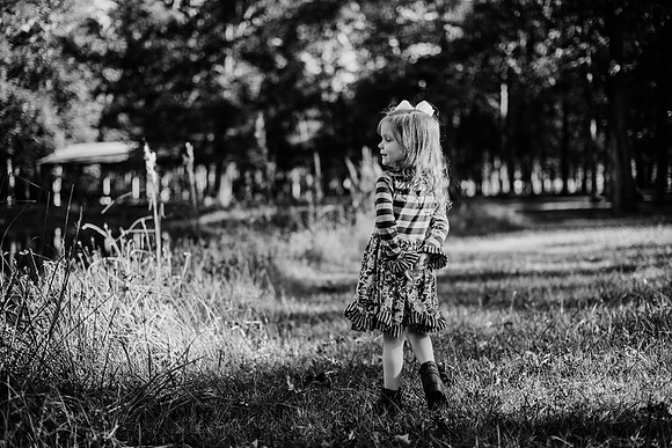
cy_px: 224
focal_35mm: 50
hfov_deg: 39.6
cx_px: 336
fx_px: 934
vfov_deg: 27.0
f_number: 2
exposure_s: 1/1000
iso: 200
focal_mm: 50
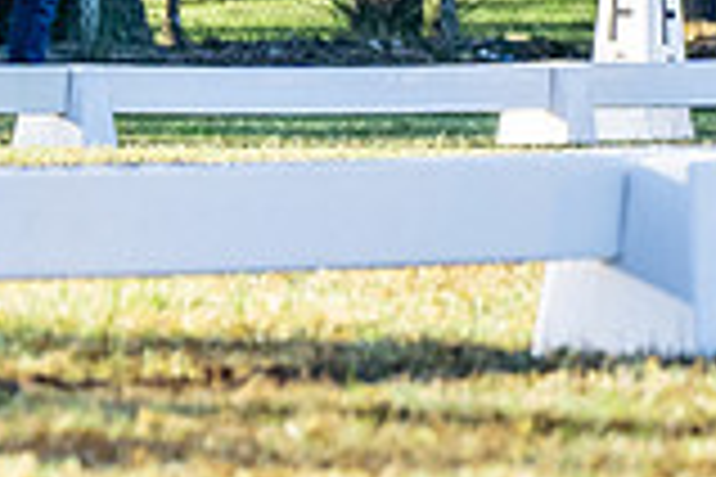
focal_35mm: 1389
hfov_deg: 1.5
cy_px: -393
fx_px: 27624
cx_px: 1238
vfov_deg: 1.0
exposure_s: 1/1600
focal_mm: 200
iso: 1600
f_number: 5.6
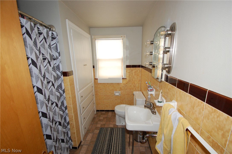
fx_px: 97
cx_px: 116
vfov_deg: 77.2
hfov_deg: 100.5
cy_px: 77
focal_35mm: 15
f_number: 5.6
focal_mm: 10
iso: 800
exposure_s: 1/60
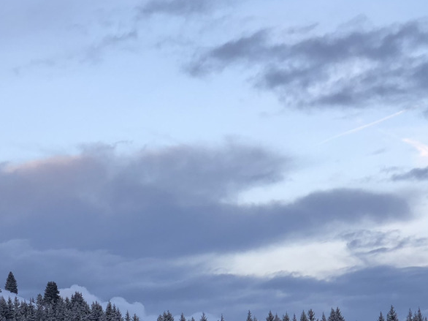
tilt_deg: +3.1
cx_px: 64
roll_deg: +2.5
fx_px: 1755
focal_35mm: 142
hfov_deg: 13.8
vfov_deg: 10.3
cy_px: 379
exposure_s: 1/50
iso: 16
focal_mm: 6
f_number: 2.4
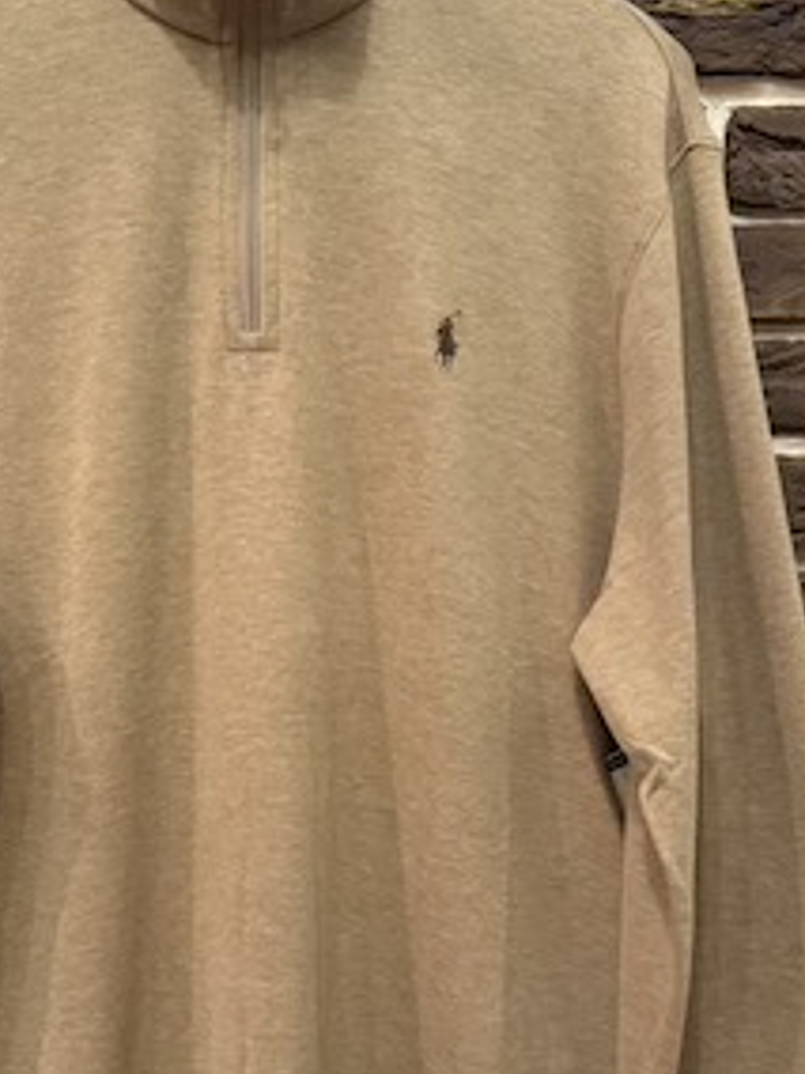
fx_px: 1395
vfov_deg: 41.9
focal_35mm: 45
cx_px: 246
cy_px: 626
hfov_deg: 31.8
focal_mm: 6.86
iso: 640
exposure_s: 1/40
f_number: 1.78
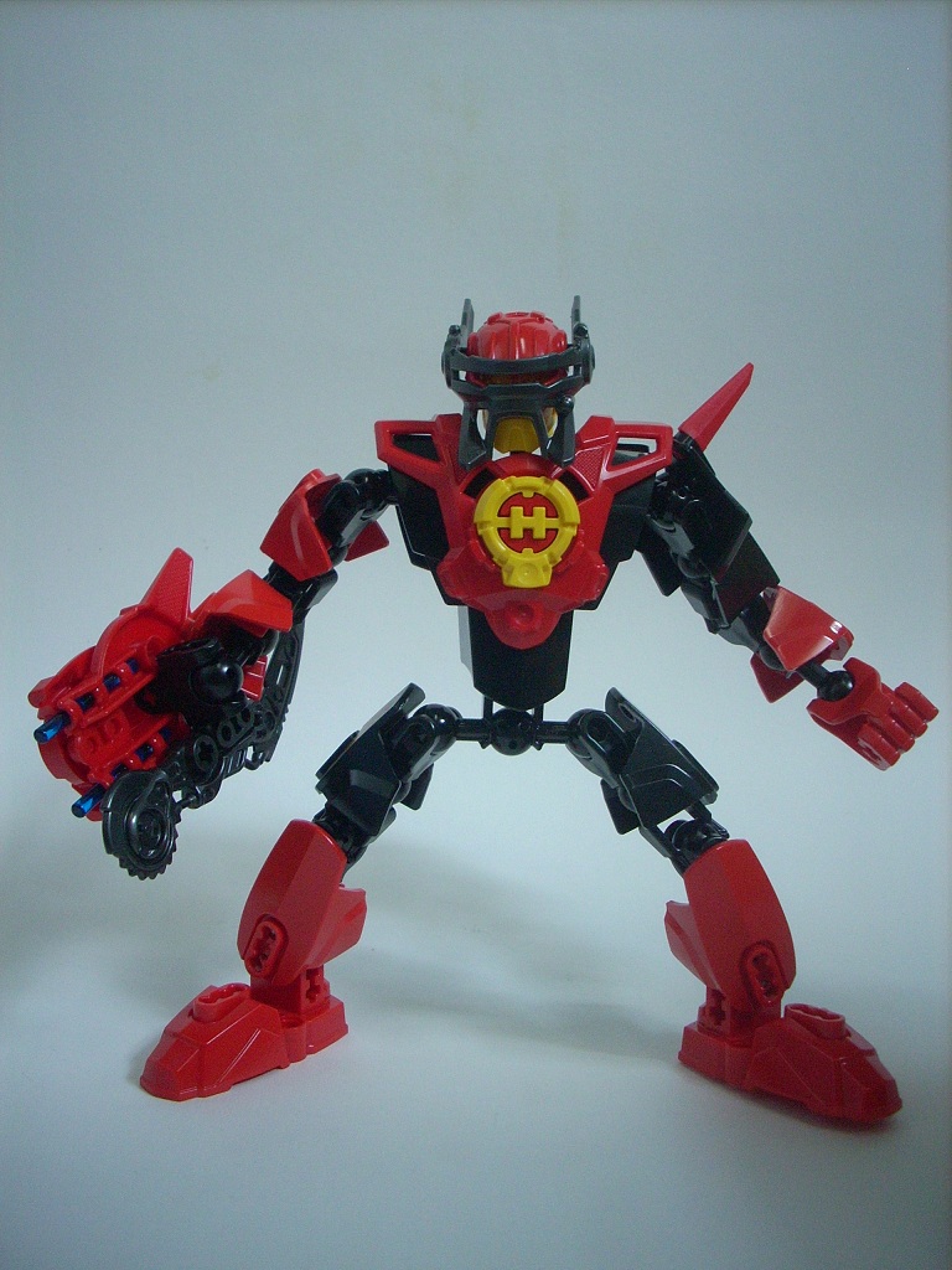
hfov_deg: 38.7
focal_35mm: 37
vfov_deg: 50.1
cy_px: 635
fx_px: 1357
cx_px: 476
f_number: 2.8
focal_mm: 6.2
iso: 200
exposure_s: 1/12.3
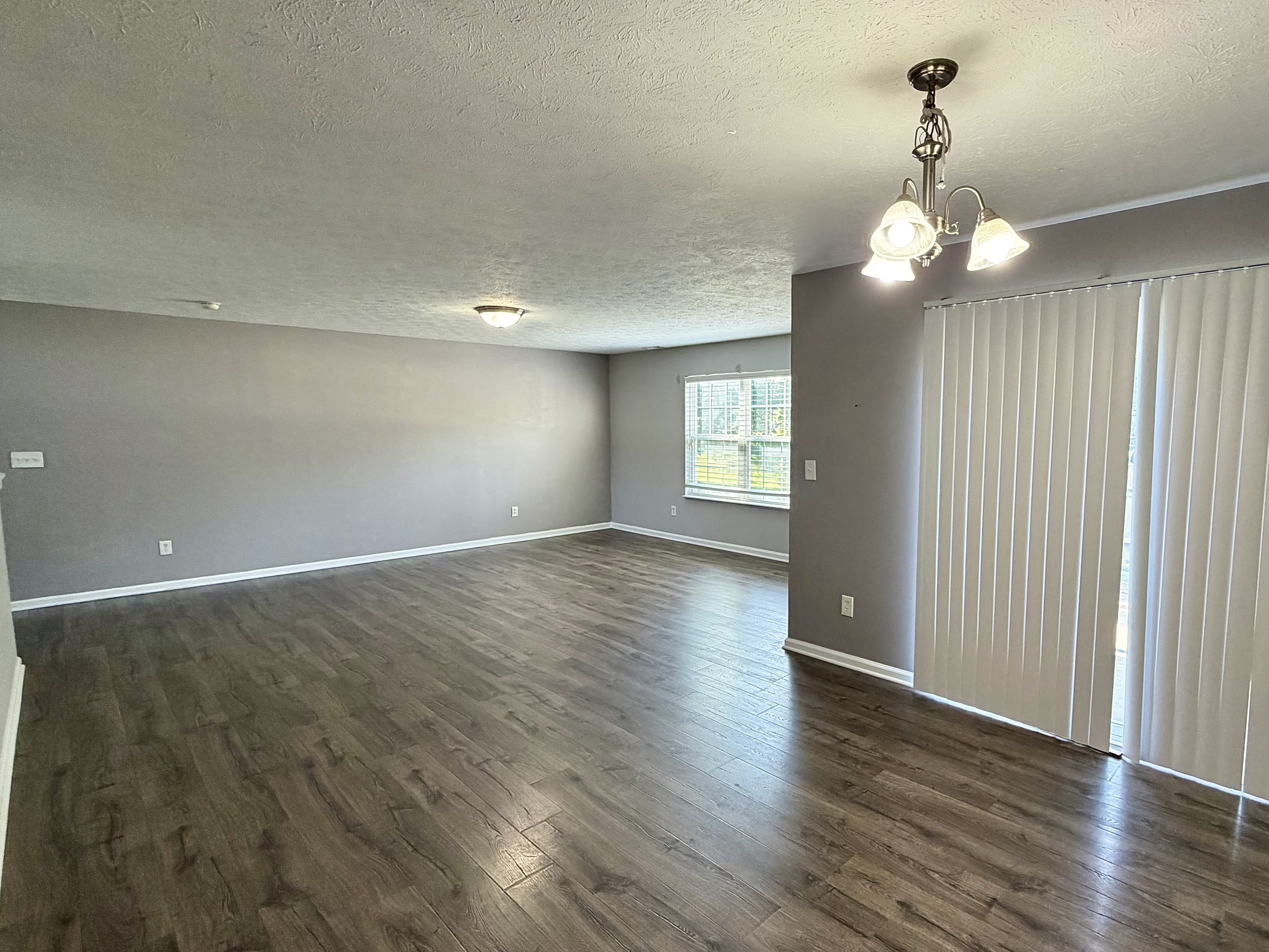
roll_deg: +0.6
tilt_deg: -5.2
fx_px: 660
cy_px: 491
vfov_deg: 71.6
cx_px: 732
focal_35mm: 18
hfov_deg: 87.1
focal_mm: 2.22
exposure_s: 1/60
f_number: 2.2
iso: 250
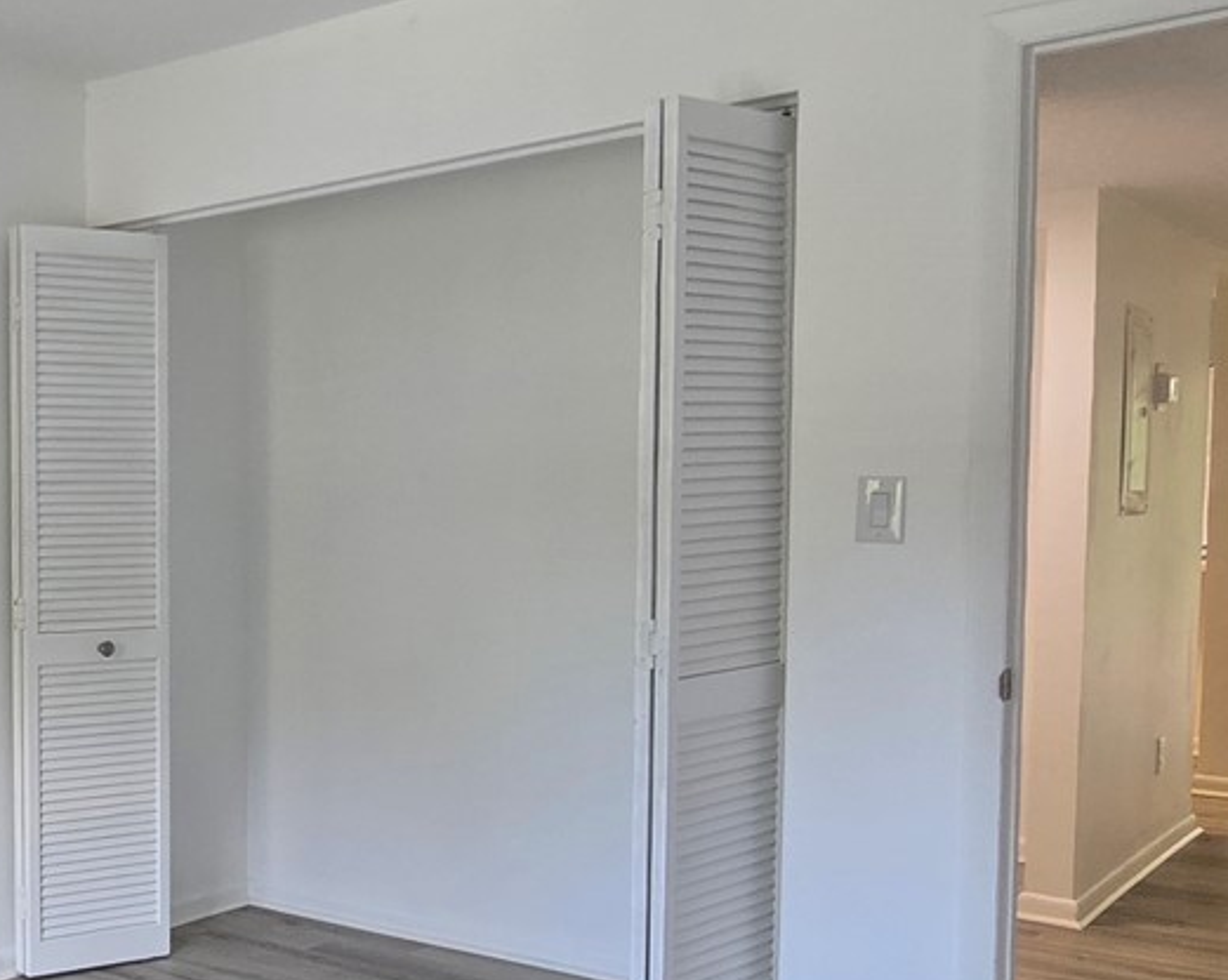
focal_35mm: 39
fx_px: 1416
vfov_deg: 37.9
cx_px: -73
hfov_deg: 39.6
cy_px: 617
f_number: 2.2
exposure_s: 1/60
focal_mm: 2.2
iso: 125
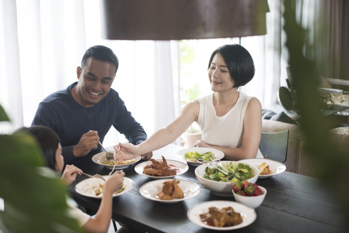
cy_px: 116
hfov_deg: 39.6
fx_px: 485
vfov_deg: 27.0
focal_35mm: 50
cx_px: 174
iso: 250
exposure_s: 1/80
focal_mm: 50
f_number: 2.2
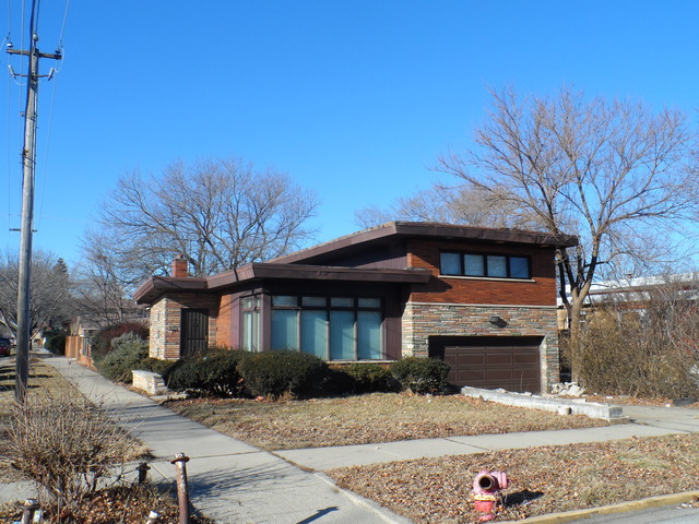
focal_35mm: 32
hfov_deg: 56.8
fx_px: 646
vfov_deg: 44.2
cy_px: 262
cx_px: 350
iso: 80
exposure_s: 1/350
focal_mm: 5.3
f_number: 4.8
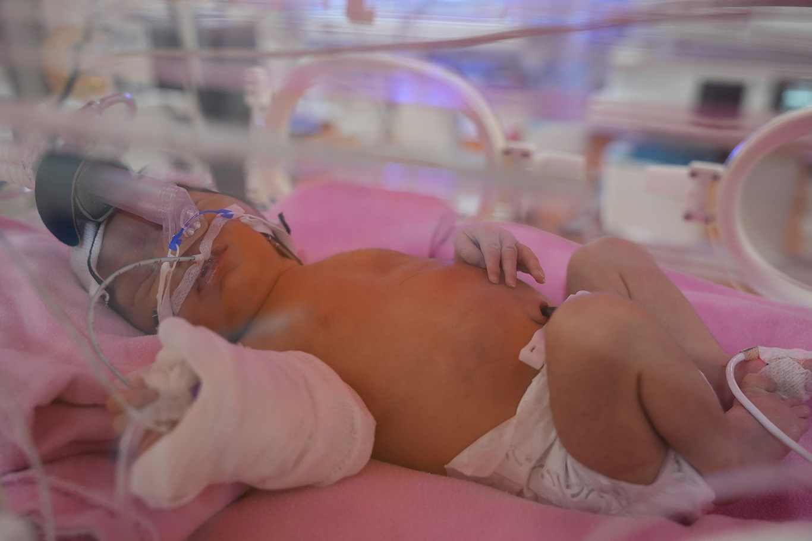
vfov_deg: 33.9
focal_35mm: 39
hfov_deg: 49.2
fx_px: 886
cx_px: 406
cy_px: 270
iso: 3200
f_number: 4
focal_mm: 39.3
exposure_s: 1/100
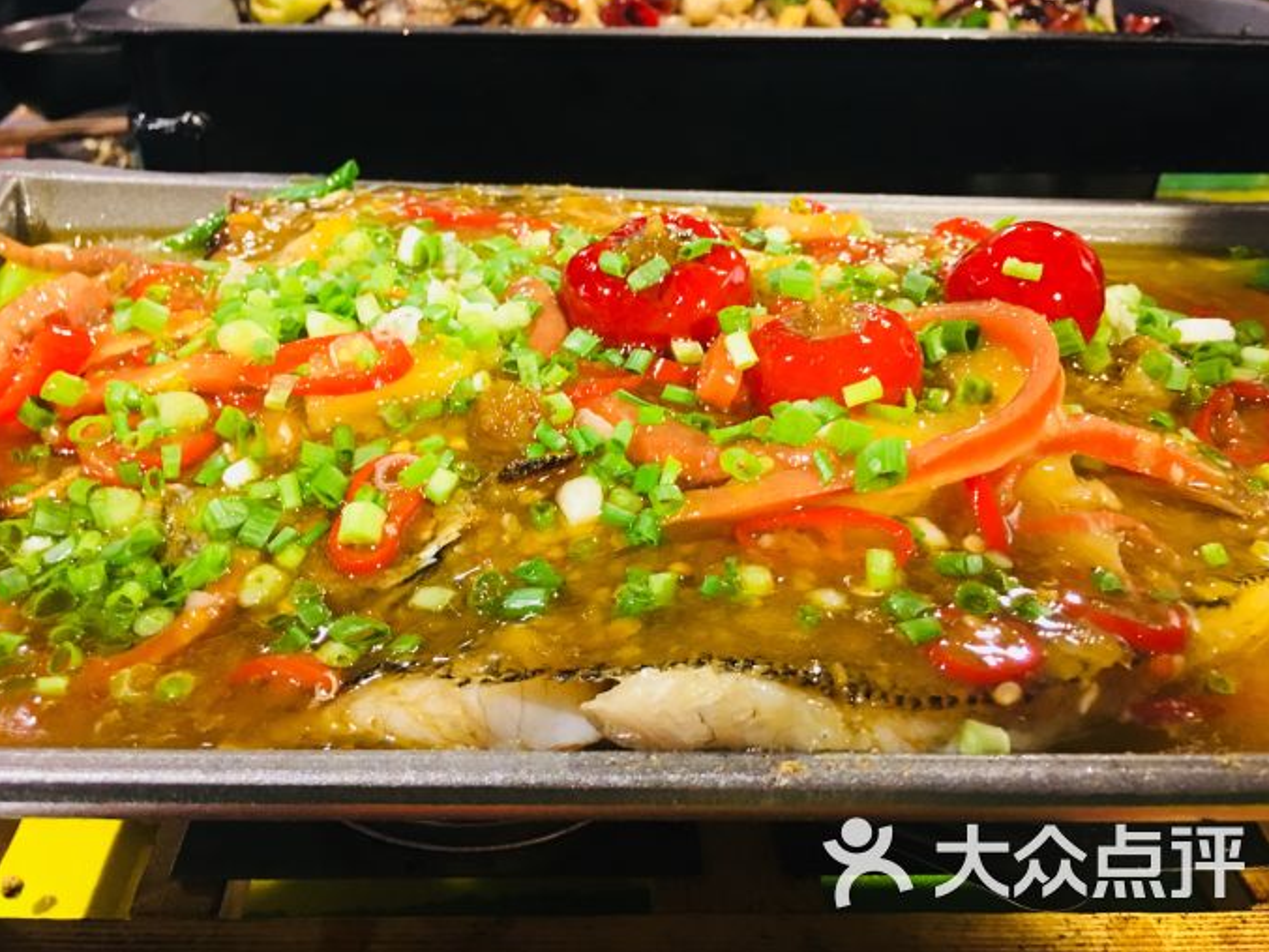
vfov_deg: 46.8
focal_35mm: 30
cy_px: 468
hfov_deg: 60.0
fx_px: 1100
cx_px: 637
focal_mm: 4.15
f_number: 2.2
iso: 100
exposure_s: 1/10
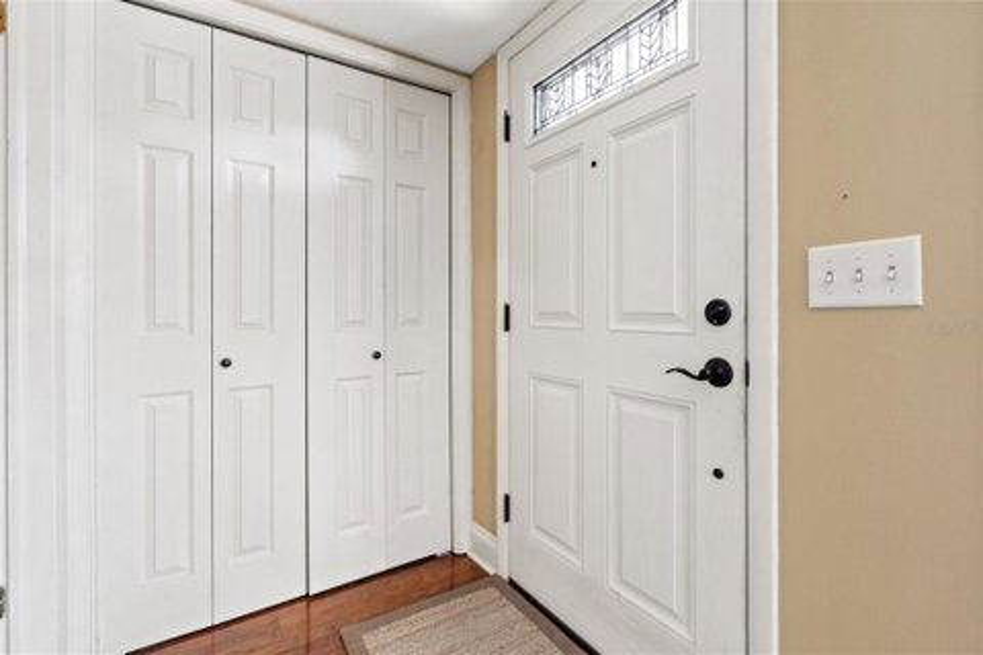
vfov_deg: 73.7
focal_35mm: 16
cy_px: 328
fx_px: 437
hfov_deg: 96.7
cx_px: 492
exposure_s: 6
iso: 400
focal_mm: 16
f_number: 9
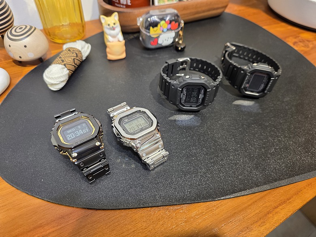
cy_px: 118
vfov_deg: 58.9
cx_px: 158
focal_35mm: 23
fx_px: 210
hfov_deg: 73.9
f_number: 1.7
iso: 160
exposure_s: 1/120
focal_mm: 6.3
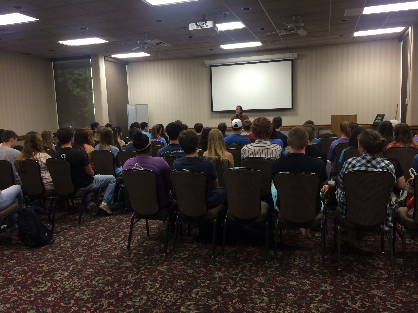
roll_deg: +3.1
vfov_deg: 48.2
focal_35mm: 29
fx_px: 350
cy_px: 156
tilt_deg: -7.3
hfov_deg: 61.7
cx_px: 209
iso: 80
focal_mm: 4.15
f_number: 2.2
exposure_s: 1/30
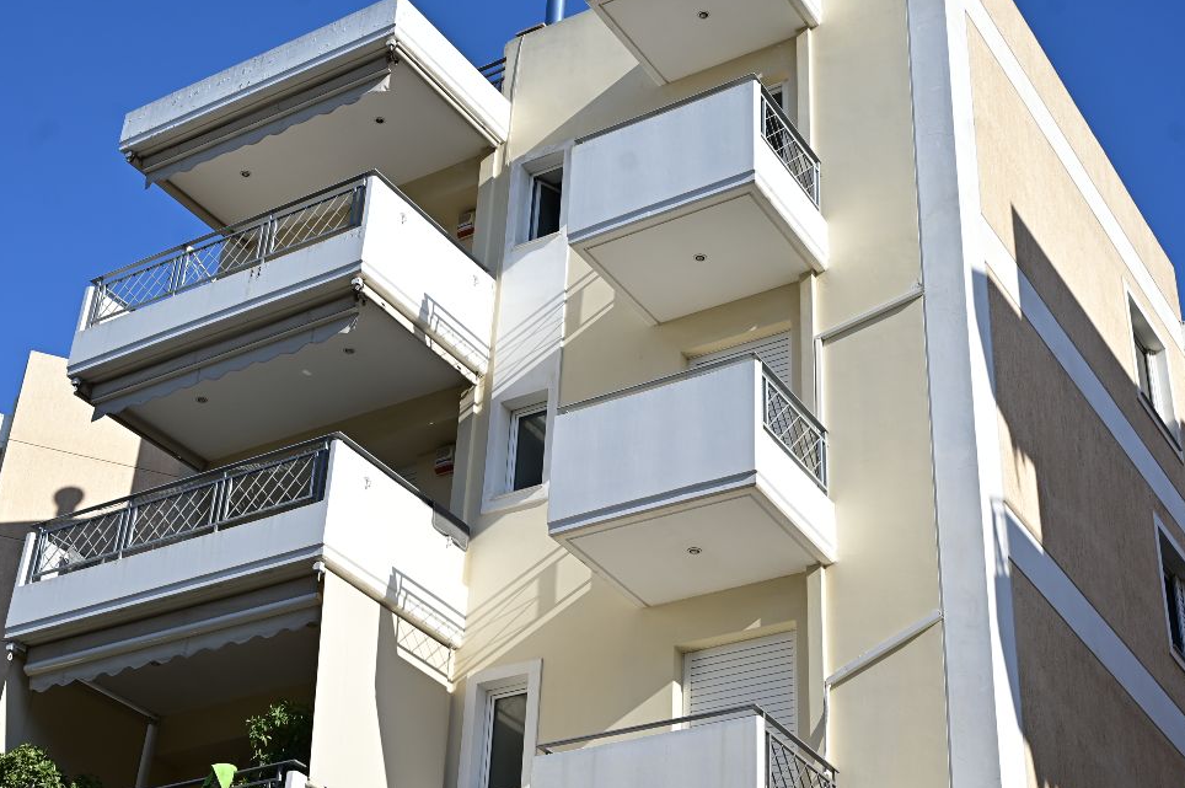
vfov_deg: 24.1
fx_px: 1842
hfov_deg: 35.6
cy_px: 321
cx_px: 515
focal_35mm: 56
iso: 100
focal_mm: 45
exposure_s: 1/640
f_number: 5.6
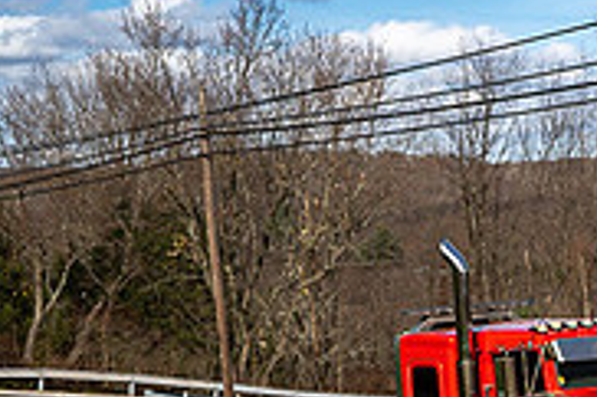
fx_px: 2005
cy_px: 326
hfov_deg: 16.1
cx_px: 768
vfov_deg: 11.3
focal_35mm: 121
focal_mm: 38
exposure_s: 1/160
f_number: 2.2
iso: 125
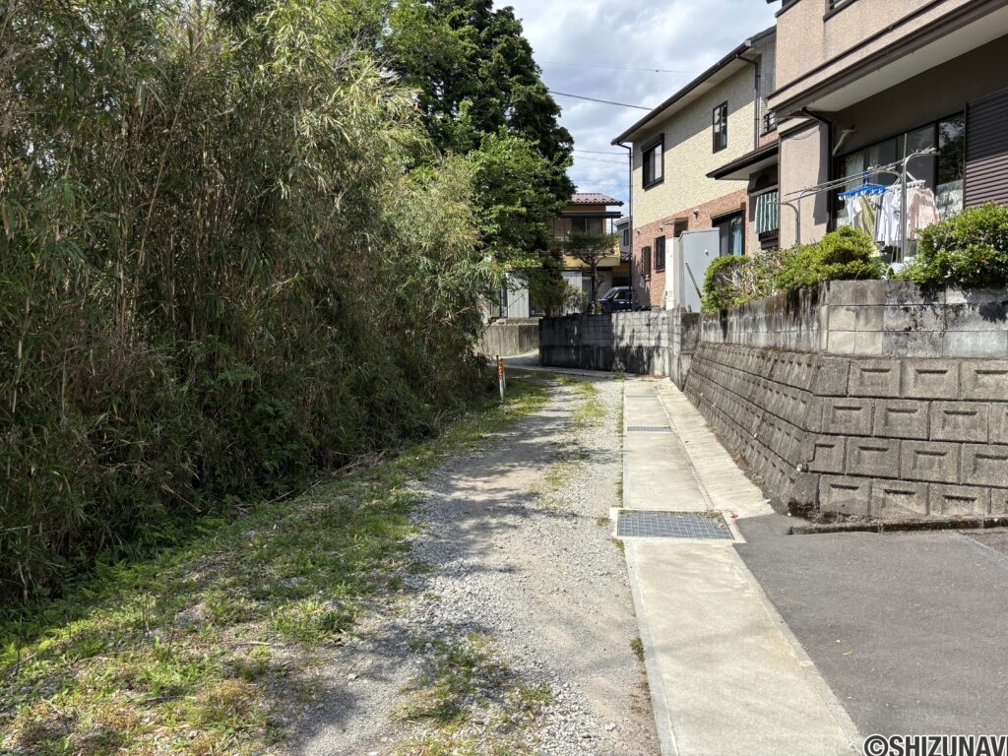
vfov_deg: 53.1
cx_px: 504
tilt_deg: -4.4
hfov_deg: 67.3
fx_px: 757
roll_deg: +1.1
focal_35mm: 26
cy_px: 378
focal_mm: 5.96
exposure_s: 1/2571
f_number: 1.6
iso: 50
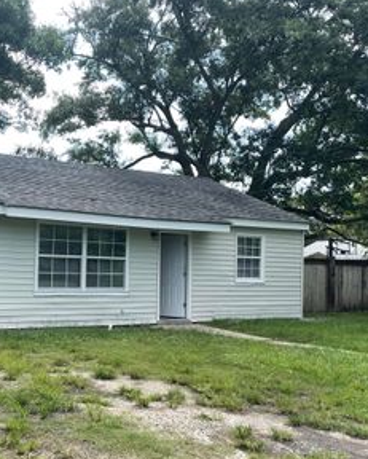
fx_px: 598
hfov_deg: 33.0
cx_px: 62
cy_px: 254
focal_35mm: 44
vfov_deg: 41.9
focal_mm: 4.2
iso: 32
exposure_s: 1/1715
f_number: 1.6
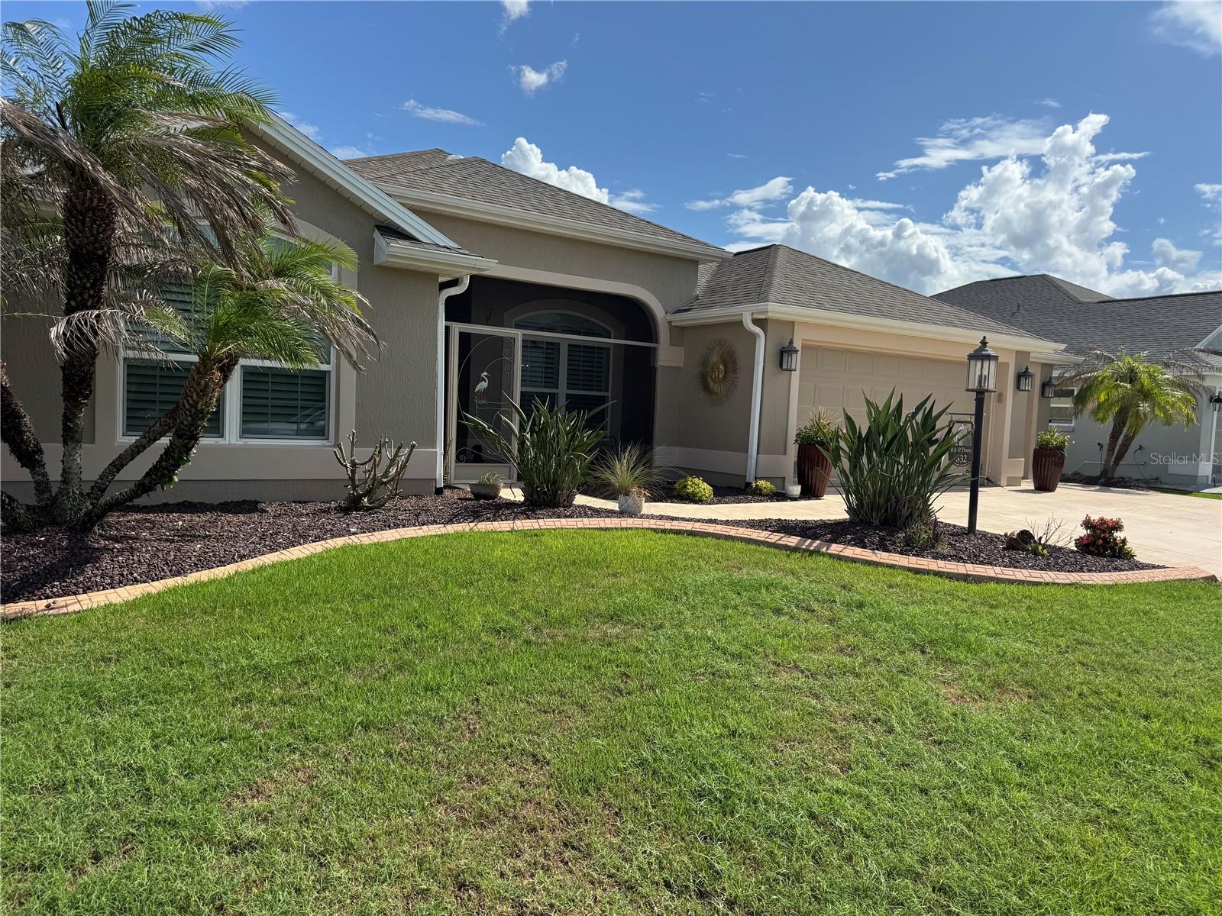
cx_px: 611
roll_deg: -4.6
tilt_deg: -4.8
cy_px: 458
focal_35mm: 24
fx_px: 847
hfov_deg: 71.6
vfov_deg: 56.8
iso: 80
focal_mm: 6.76
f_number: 1.78
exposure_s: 1/4950
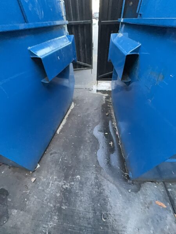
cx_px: 88
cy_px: 117
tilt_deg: -47.4
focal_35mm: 14
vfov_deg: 102.1
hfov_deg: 85.7
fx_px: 95
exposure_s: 1/61
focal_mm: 2.22
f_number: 2.2
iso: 640
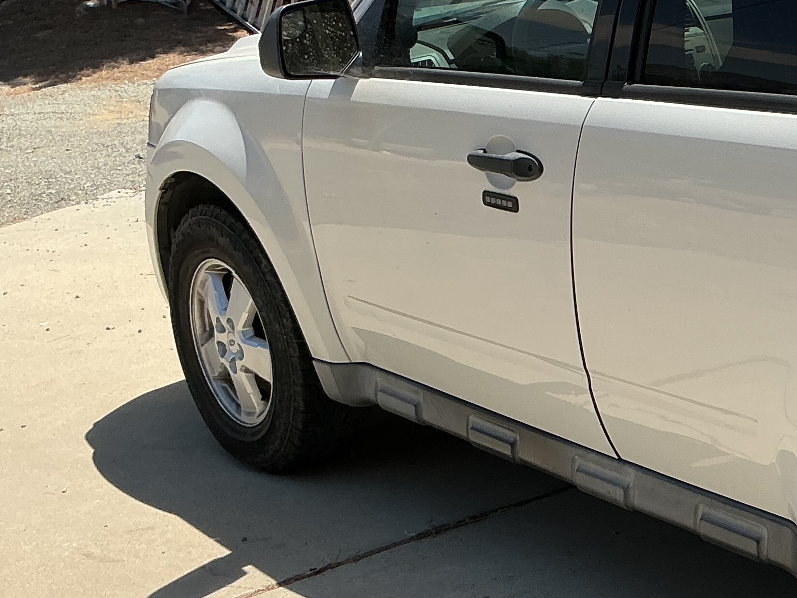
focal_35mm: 71
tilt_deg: -16.8
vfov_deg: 20.7
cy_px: 286
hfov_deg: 25.3
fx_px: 1635
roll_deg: -2.4
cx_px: 892
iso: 25
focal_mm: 3
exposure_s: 1/1675
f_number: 1.8
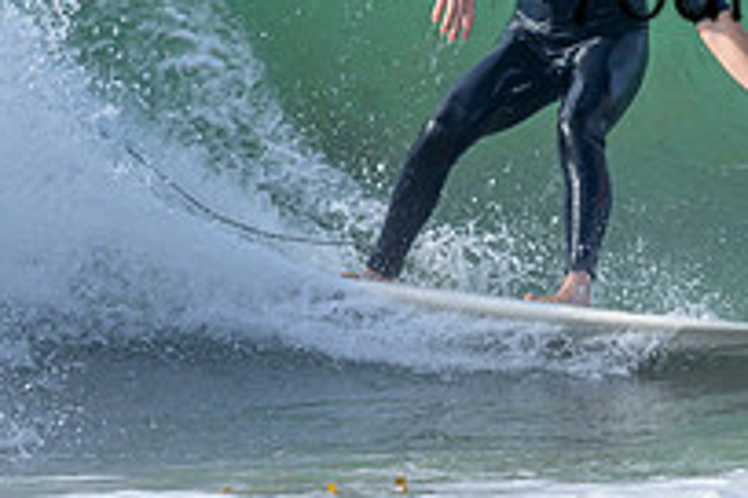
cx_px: 895
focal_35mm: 2498
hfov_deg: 0.8
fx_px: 51899
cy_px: -135
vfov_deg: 0.6
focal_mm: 800
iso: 450
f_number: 6.3
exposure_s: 1/2000
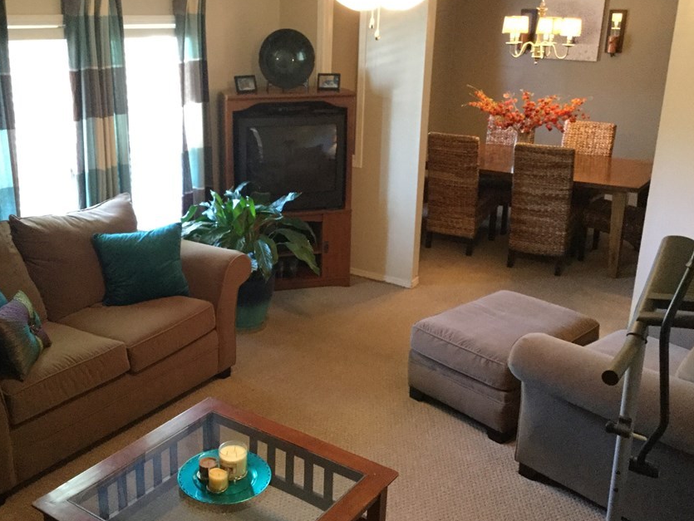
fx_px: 762
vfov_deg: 37.7
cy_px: 241
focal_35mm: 38
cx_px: 288
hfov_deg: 48.7
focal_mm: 3.3
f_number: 2.4
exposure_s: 1/15
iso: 250
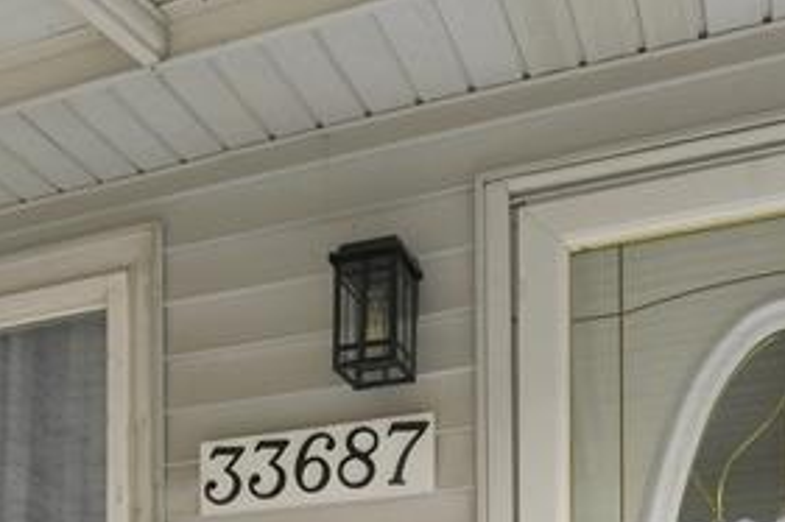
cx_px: 218
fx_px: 1111
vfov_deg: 22.2
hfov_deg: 38.1
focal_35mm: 51
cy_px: 768
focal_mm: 14
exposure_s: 1/200
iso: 400
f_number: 13
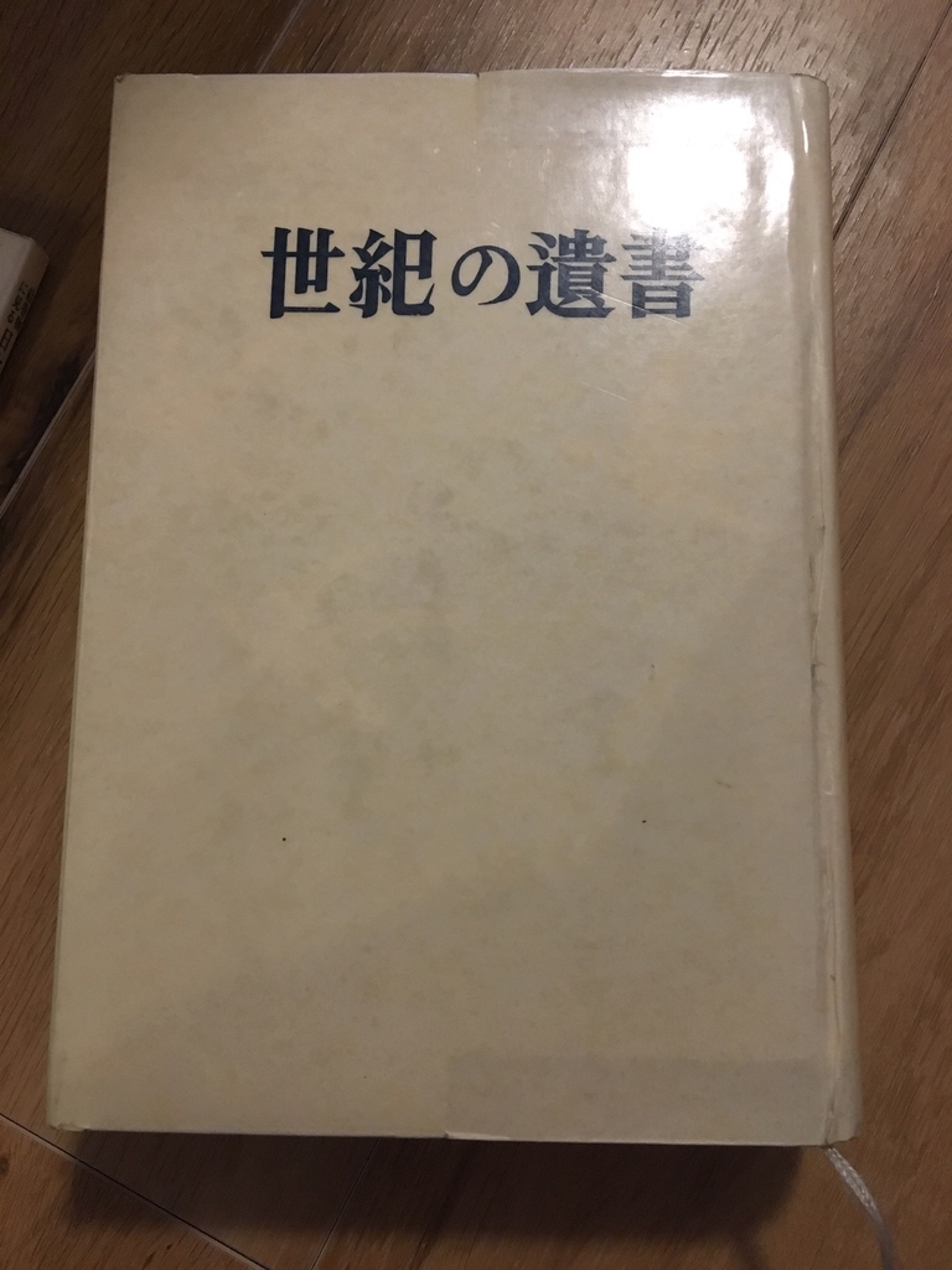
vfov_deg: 61.7
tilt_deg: -80.4
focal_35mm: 29
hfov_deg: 48.2
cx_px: 476
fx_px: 1063
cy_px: 635
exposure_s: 1/30
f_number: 2.2
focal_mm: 4.15
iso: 200
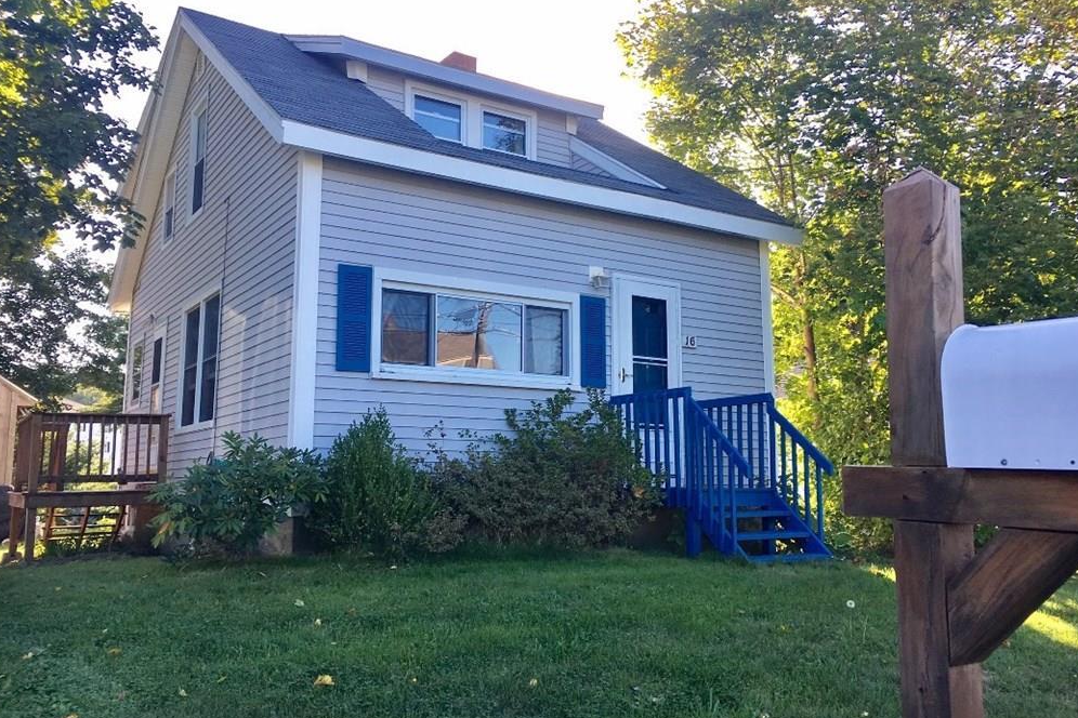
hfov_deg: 60.3
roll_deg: -0.3
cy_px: 343
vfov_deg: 42.3
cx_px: 539
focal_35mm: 31
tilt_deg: +7.7
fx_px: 928
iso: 25
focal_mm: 4.15
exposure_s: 1/287
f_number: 2.2
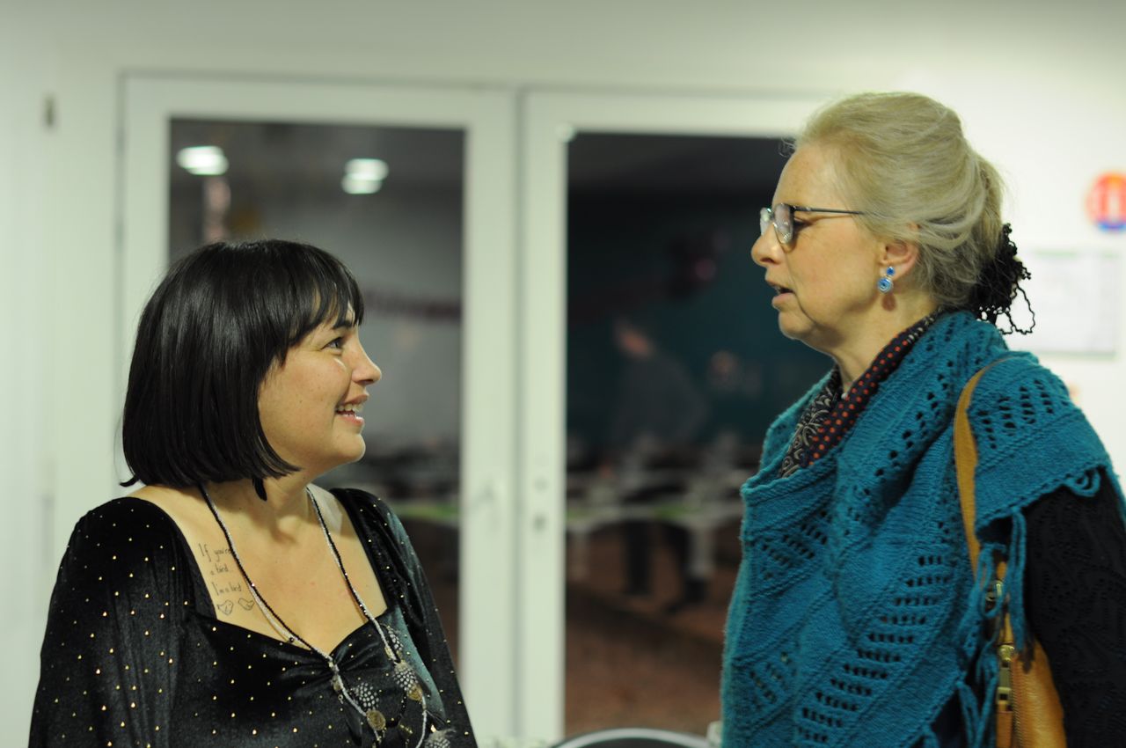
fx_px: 2343
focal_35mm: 75
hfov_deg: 27.0
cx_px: 563
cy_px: 374
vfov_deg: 18.1
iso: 200
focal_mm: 50
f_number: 2.2
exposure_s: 1/10
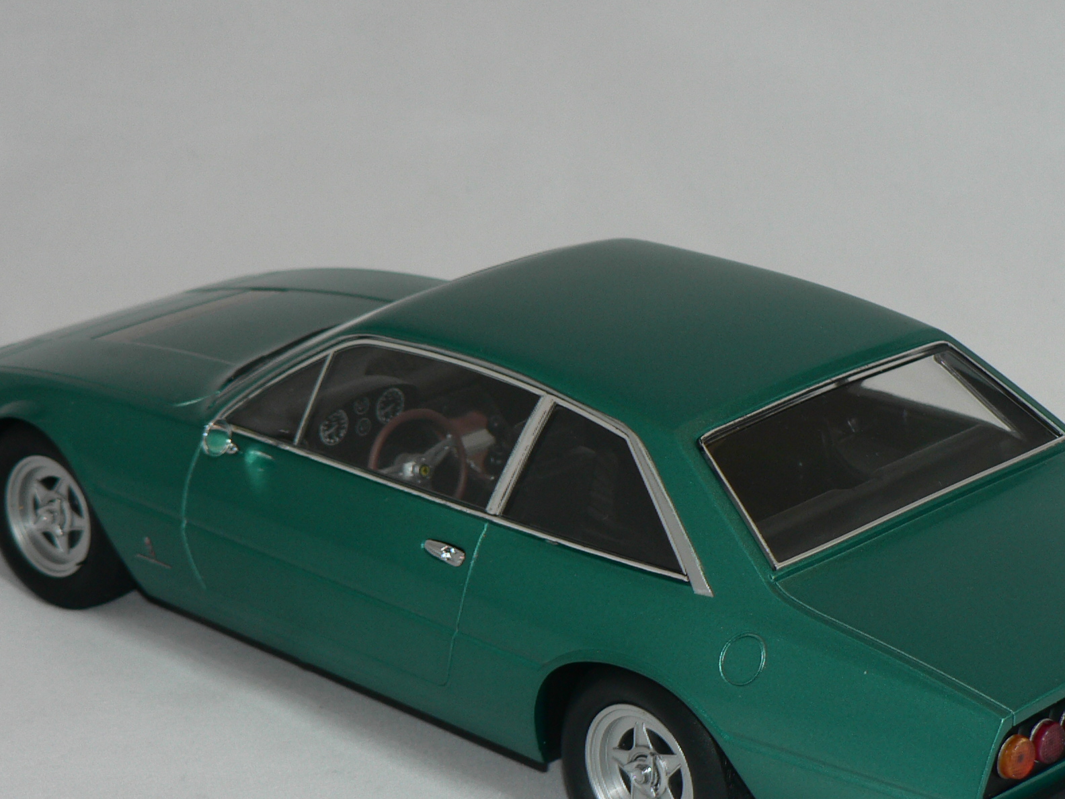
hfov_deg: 20.2
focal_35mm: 97
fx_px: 2984
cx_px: 656
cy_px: 498
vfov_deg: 15.2
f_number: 3.2
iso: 80
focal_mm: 10.1
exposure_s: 1/60
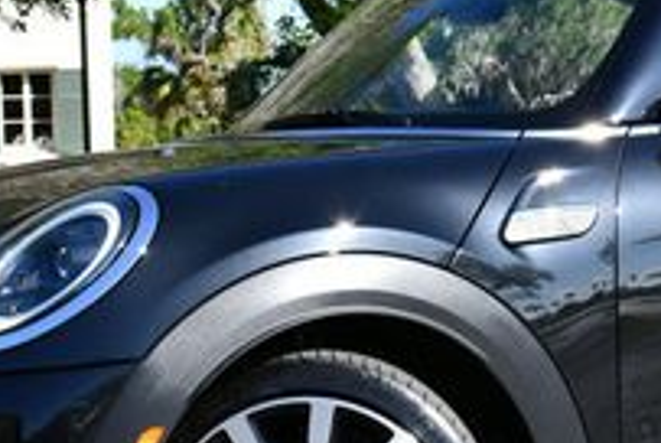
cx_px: 589
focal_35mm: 151
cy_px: 186
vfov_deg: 9.1
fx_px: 2777
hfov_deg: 13.5
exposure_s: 1/250
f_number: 8
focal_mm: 24
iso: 180
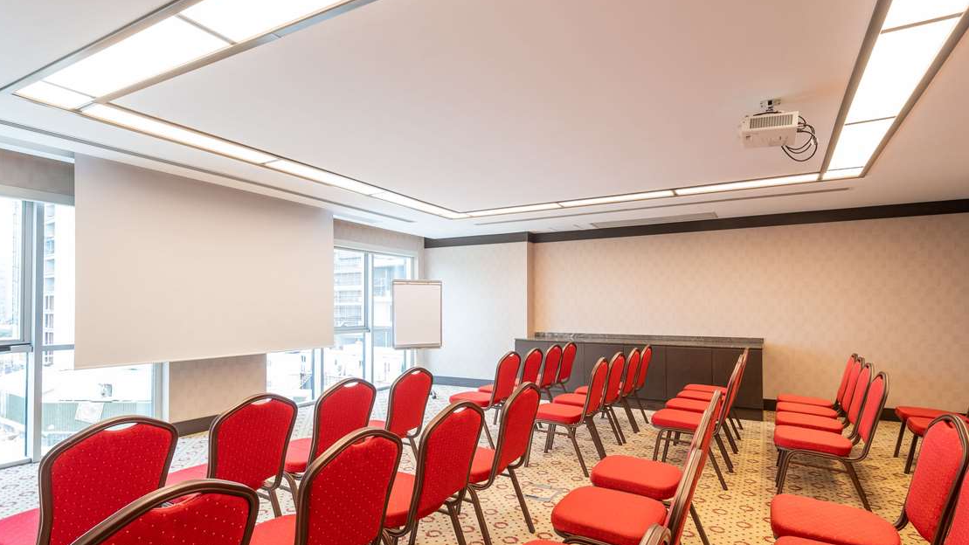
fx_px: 437
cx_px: 493
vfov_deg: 63.6
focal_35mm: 17
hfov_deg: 95.9
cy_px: 316
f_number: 5.6
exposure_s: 1/8
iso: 160
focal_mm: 8.3
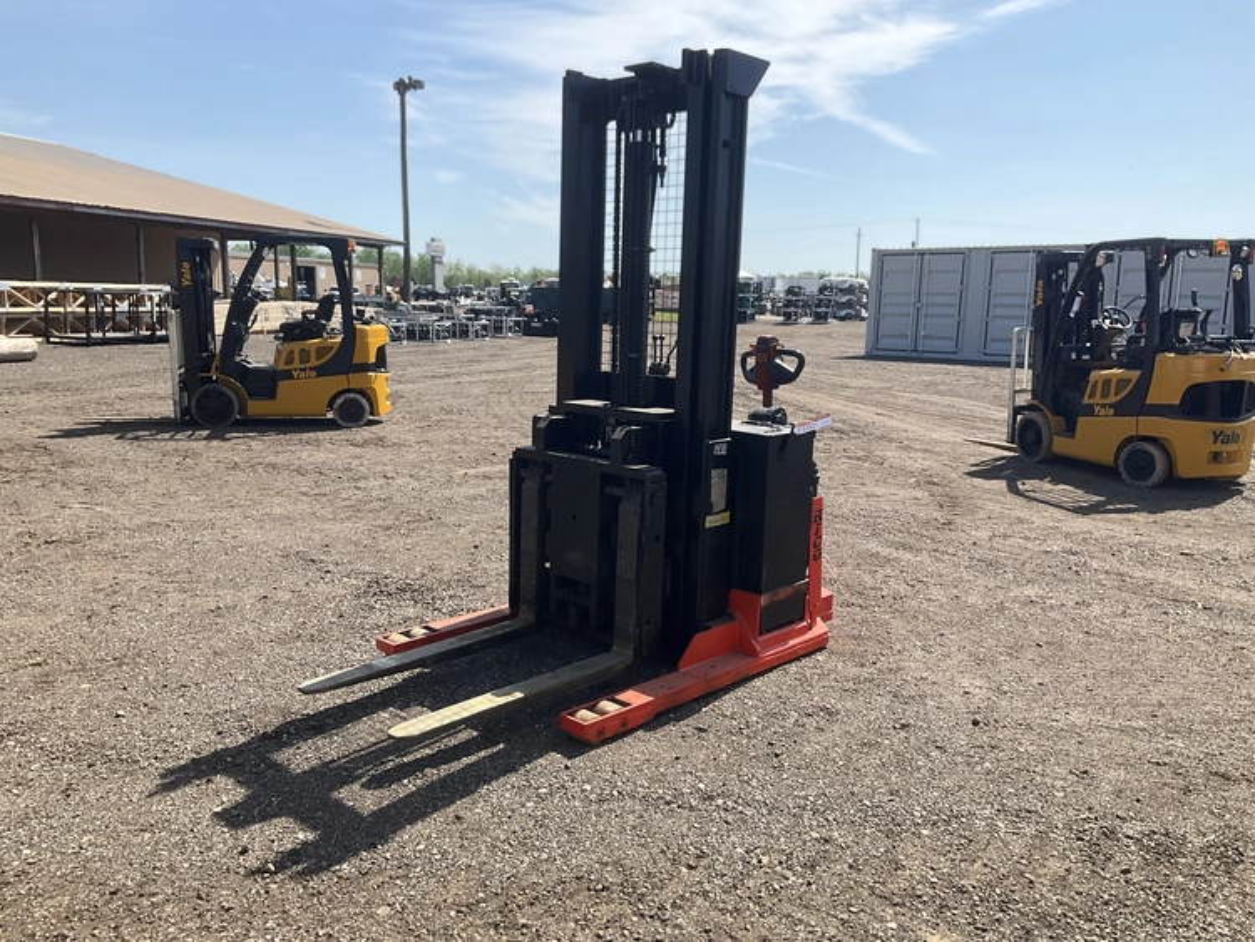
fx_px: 1052
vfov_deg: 48.3
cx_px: 628
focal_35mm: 29
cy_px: 471
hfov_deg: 61.6
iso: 25
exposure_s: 1/1730
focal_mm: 3
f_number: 1.8
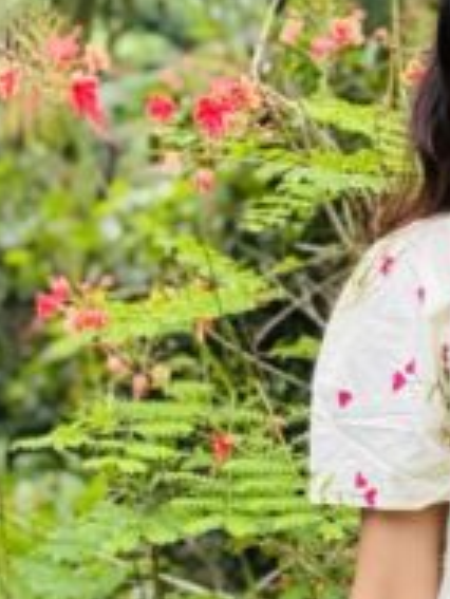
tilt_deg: -9.7
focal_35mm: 169
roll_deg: +1.9
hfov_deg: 8.6
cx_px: 621
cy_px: 670
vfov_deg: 11.5
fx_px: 2926
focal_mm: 6.76
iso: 64
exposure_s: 1/651
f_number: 1.78
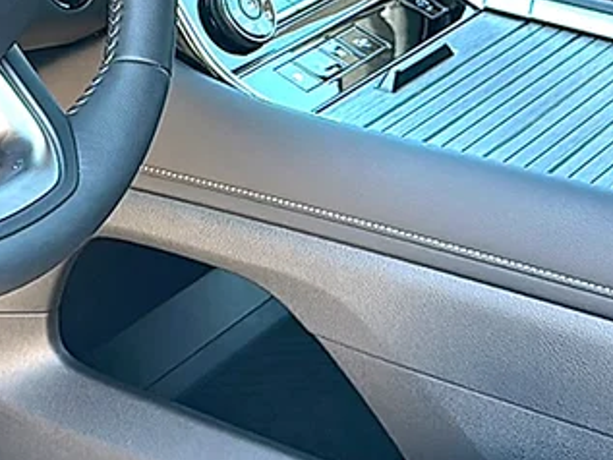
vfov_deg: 16.7
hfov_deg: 22.2
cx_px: 58
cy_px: -22
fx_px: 1524
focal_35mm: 86
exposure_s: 1/186
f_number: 1.78
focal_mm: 6.86
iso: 80
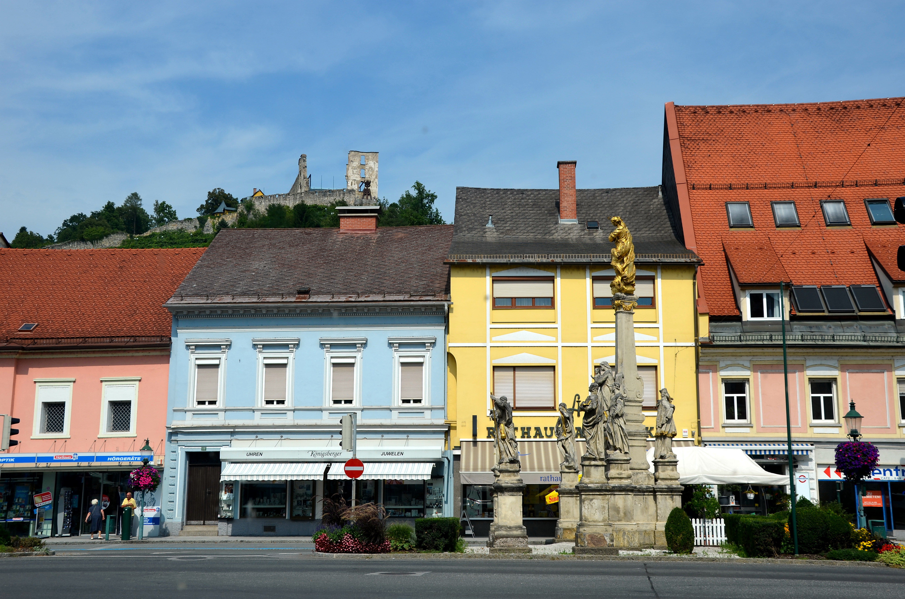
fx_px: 1054
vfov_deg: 31.8
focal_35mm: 42
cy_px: 300
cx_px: 452
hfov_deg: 46.5
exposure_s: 1/320
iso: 100
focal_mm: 28
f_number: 9
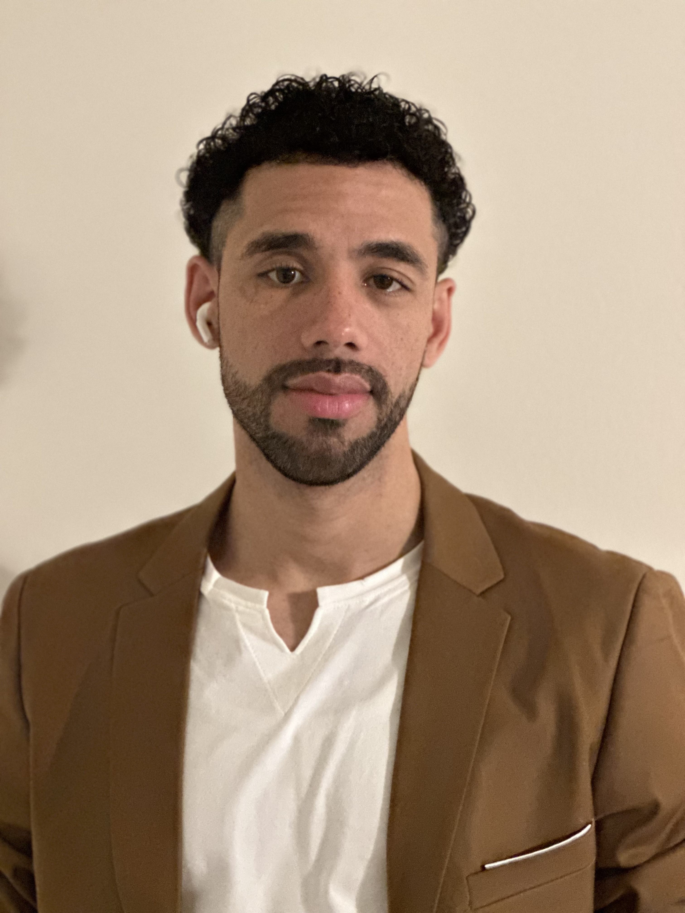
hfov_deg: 19.1
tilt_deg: -5.0
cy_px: 456
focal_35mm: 77
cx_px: 342
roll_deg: -0.1
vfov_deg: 25.3
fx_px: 2032
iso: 1250
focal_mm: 9
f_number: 2.8
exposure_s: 1/15
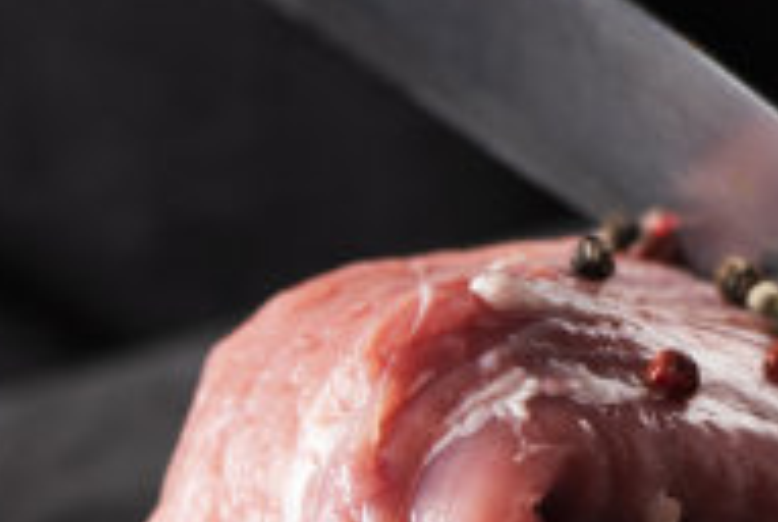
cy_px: 416
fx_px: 7272
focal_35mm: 336
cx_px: 566
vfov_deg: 4.1
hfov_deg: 6.1
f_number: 7.1
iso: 64
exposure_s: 1/125
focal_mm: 105
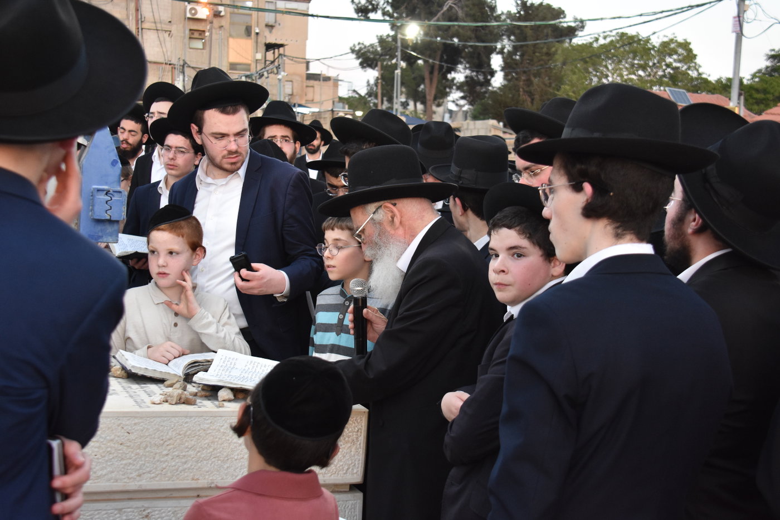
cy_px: 260
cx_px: 390
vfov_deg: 25.7
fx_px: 1137
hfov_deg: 37.9
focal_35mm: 52
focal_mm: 35
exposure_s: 1/125
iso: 1250
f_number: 5.6
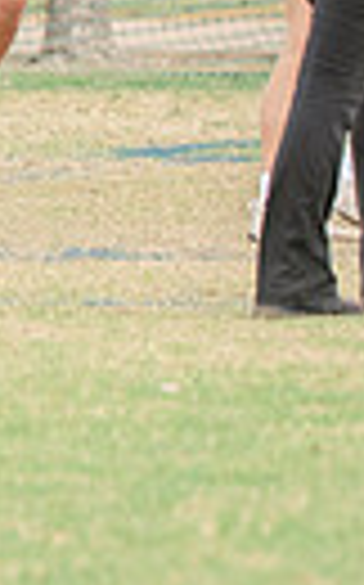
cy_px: 37
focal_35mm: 1498
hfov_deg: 0.9
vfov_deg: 1.4
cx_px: 1603
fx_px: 23829
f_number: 2.8
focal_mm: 200
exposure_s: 1/1250
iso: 400
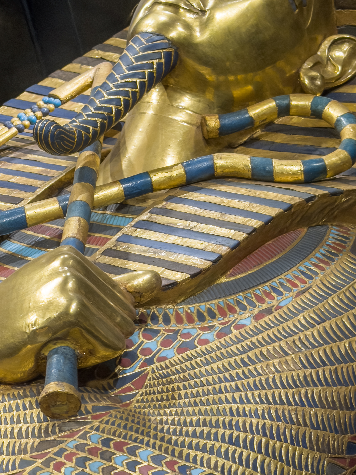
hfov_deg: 18.0
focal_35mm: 82
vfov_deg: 23.8
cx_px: 188
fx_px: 1124
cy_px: 237
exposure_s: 1/40
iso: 250
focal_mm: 6.76
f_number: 1.8
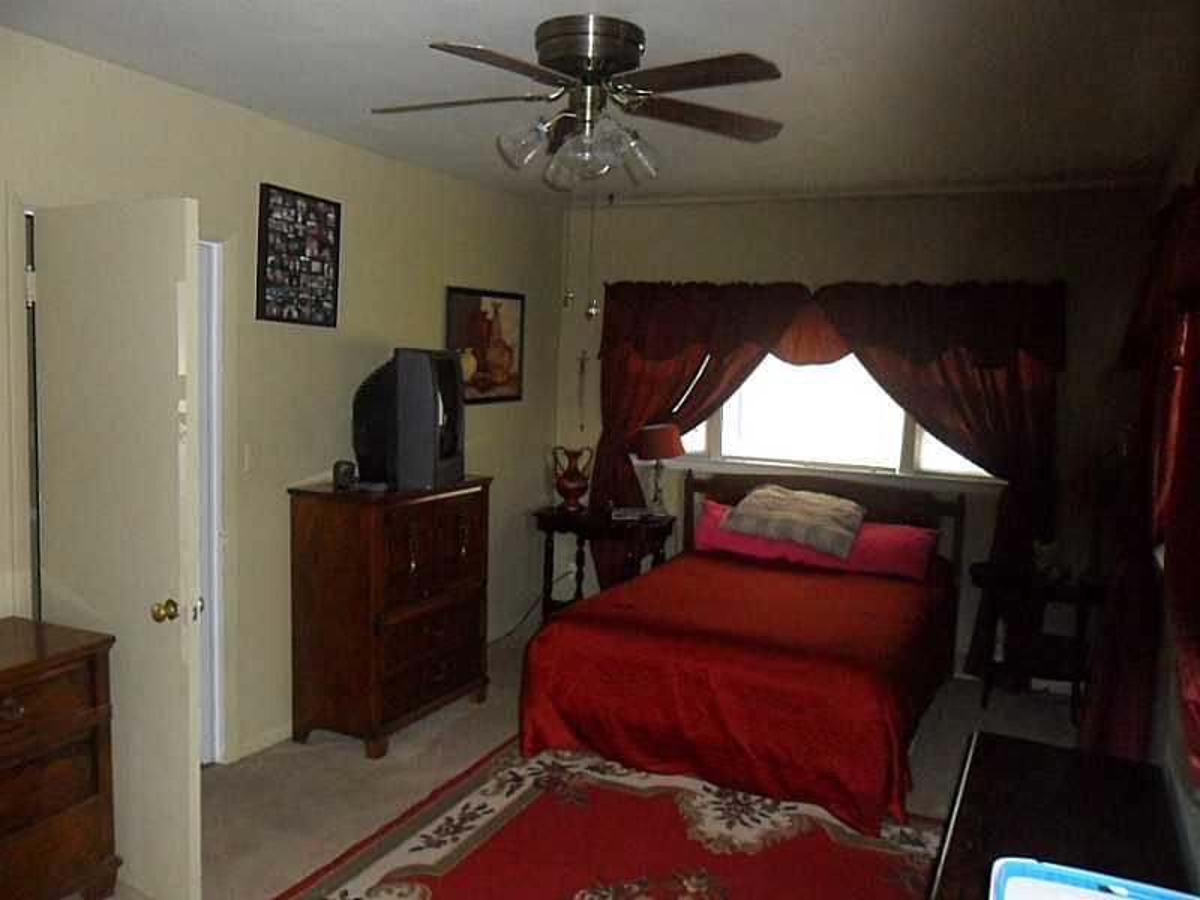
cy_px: 450
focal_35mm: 27
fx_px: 936
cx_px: 600
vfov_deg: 51.4
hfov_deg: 65.3
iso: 400
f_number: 3.5
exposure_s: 1/45
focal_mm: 4.9
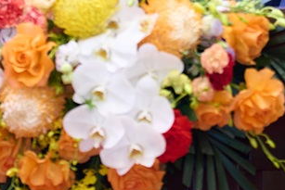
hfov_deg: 3.5
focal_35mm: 586
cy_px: -70
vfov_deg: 2.3
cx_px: 132
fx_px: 4641
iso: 1250
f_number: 3.2
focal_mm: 200
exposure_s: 1/200
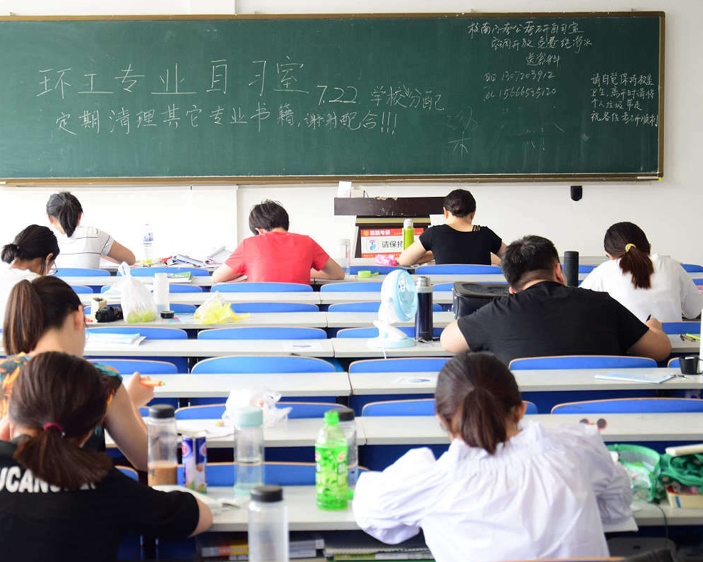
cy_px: 280
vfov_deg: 18.7
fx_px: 1706
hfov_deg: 23.3
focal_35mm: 82
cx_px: 289
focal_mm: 48
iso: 800
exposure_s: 1/80
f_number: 4.8
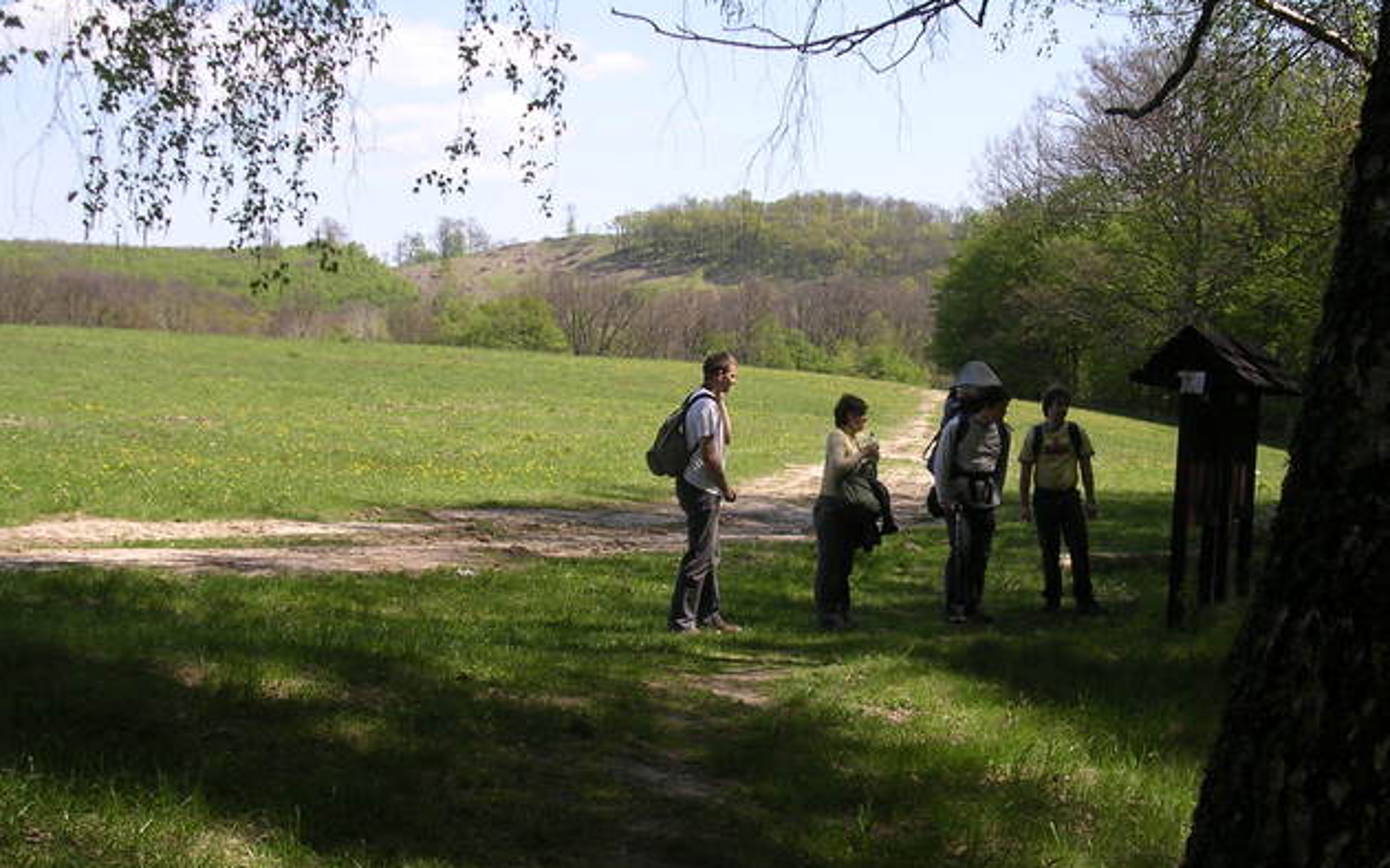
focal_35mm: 57
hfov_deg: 35.7
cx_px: 703
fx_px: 2159
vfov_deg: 22.7
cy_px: 469
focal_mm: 8
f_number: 3.2
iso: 100
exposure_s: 1/424
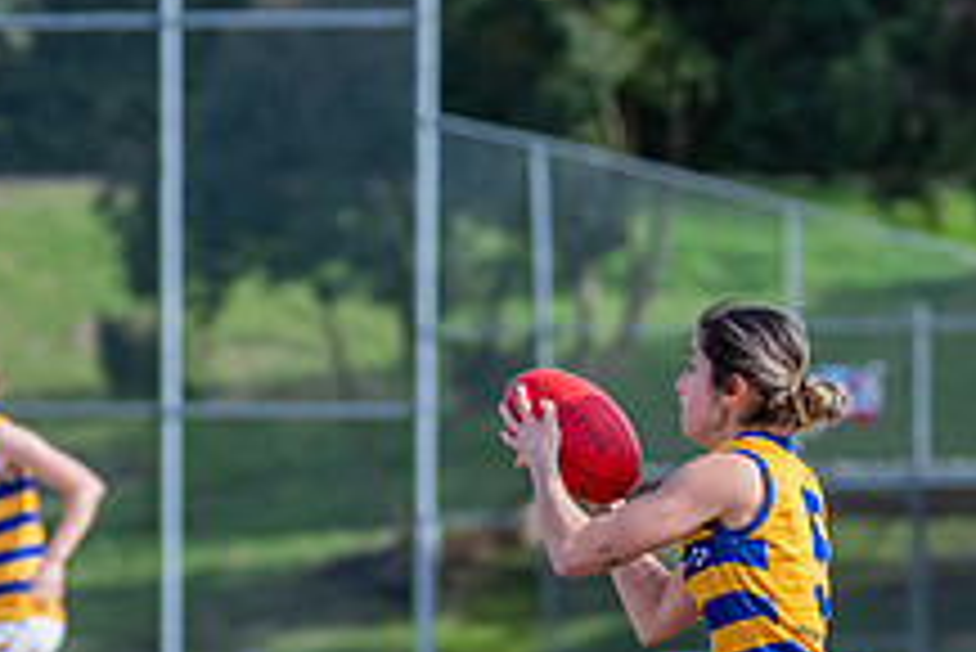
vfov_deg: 1.6
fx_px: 22706
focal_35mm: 837
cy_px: 780
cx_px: 738
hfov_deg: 2.5
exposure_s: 1/1600
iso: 800
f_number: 7.1
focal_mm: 260
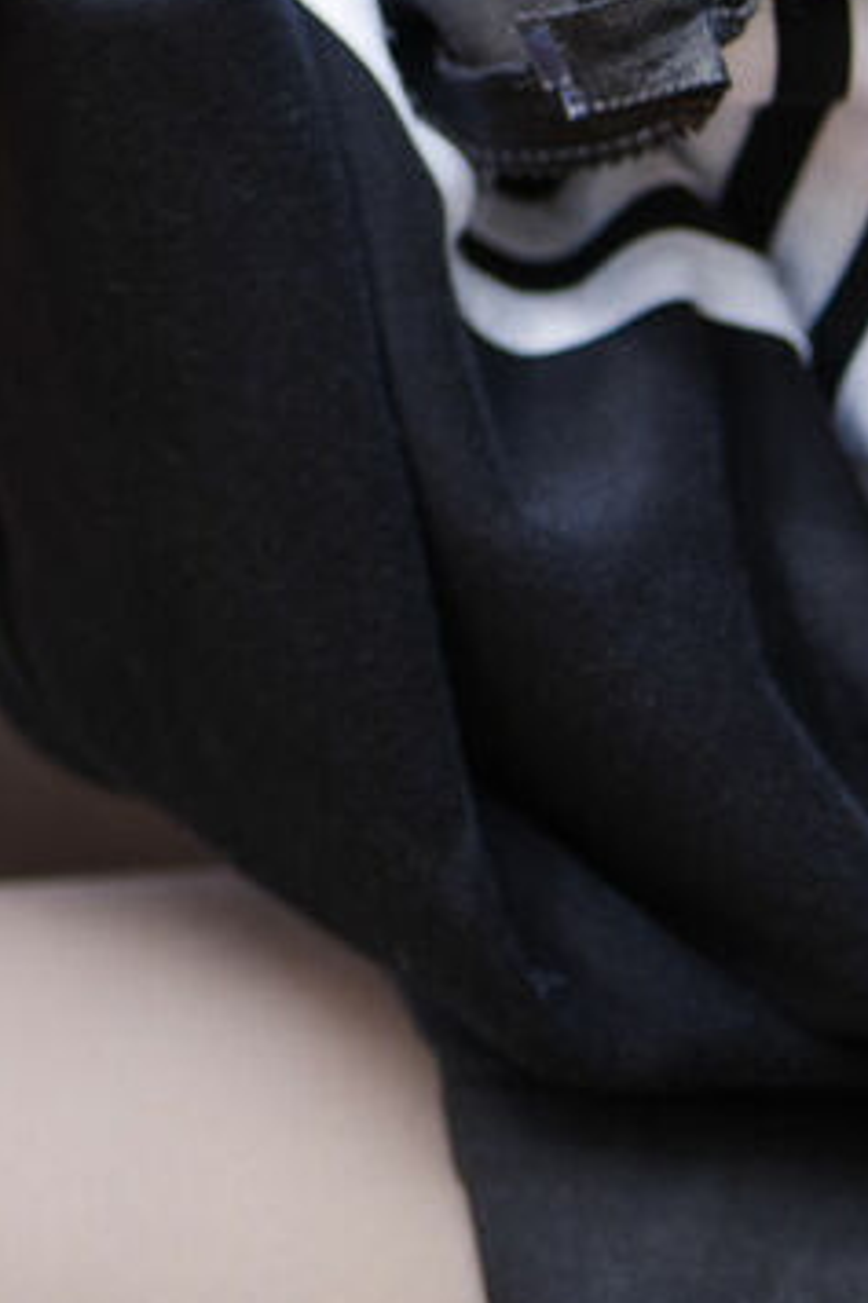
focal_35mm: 155
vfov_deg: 12.2
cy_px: -1038
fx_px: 5611
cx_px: -604
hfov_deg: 8.6
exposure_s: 1/2000
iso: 100
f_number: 1.4
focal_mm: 35
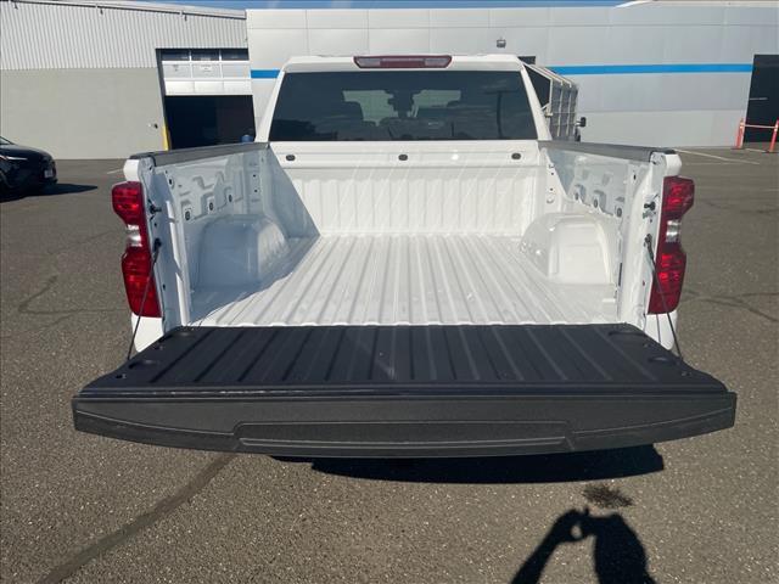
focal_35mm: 26
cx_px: 390
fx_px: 585
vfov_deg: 53.1
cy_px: 292
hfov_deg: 67.3
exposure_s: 1/6135
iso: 32
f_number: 1.6
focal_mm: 4.2
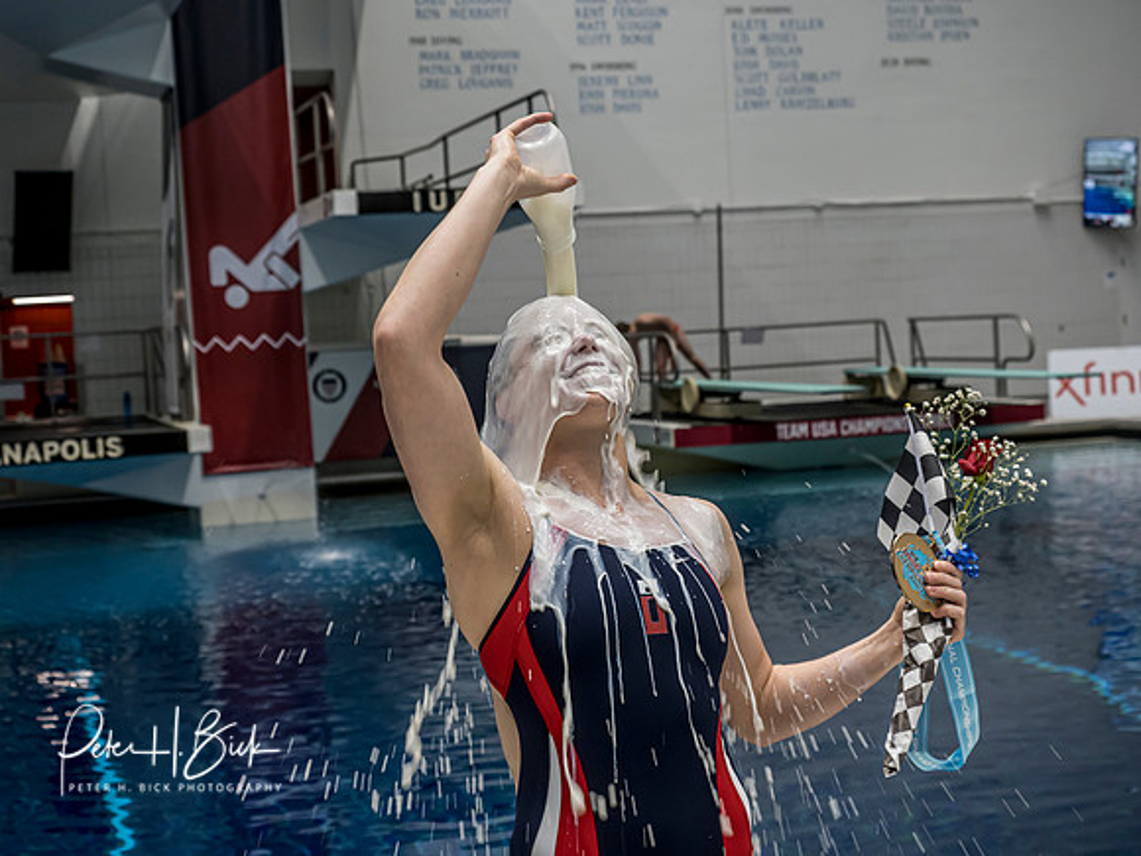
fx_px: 1978
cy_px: 428
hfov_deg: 32.2
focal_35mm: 60
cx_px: 570
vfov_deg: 24.4
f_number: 4
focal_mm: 30
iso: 800
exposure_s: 1/125
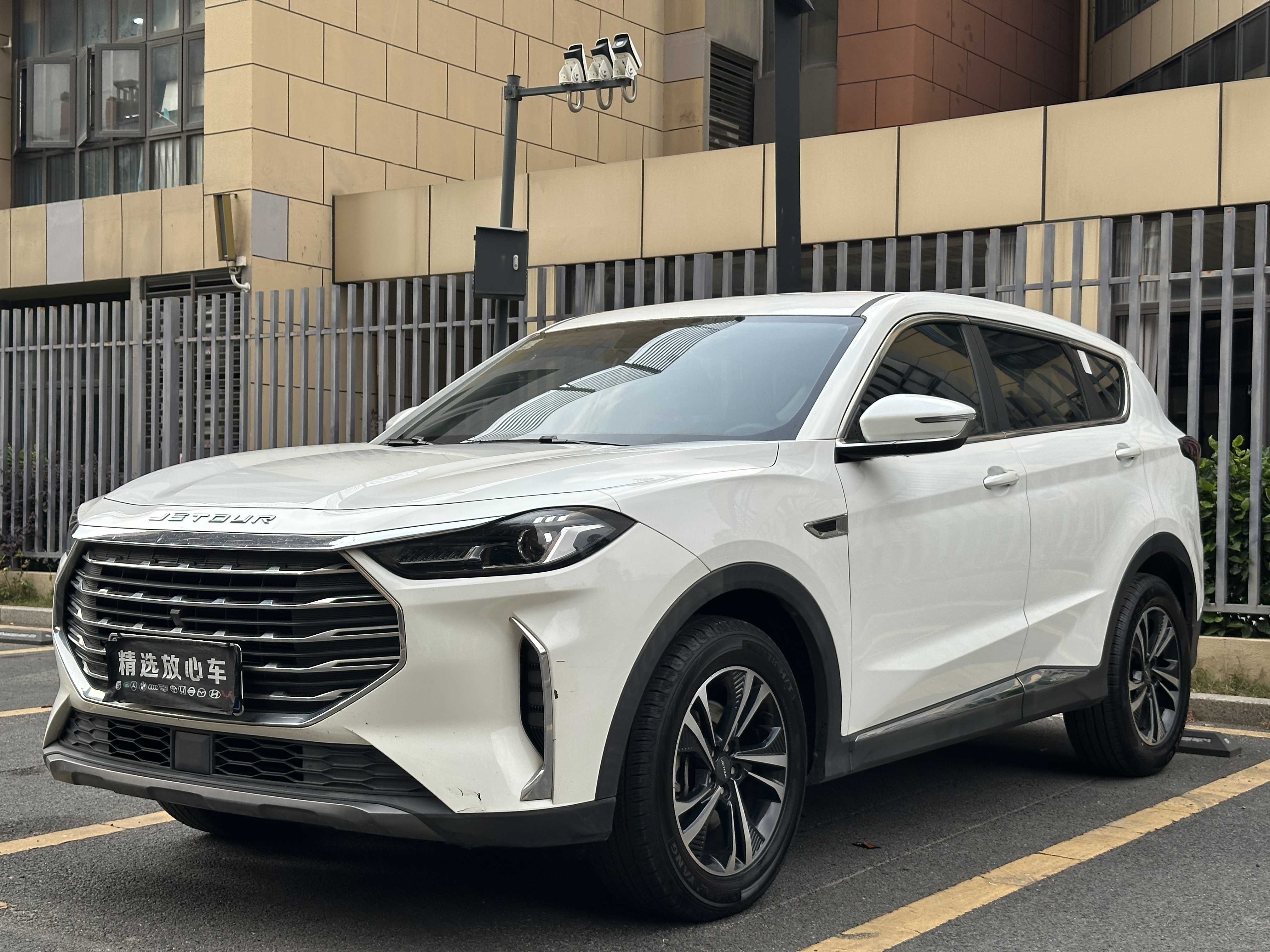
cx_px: 635
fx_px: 1761
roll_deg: -1.3
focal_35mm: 48
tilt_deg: +0.4
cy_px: 476
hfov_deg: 39.7
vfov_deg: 30.3
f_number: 1.78
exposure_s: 1/1305
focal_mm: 6.86
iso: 64
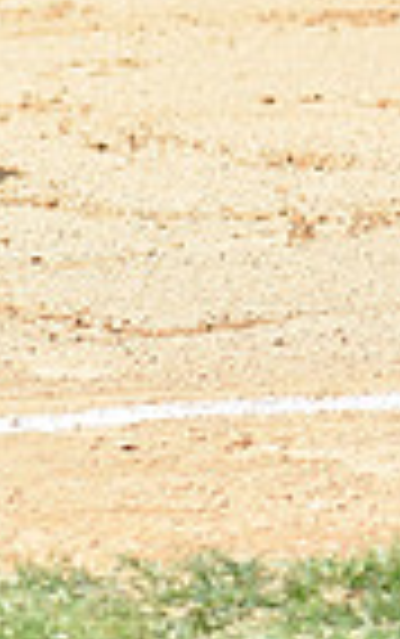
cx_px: -800
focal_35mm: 499
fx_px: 8686
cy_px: -178
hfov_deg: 2.6
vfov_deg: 4.2
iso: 400
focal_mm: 80
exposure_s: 1/2500
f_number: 2.8
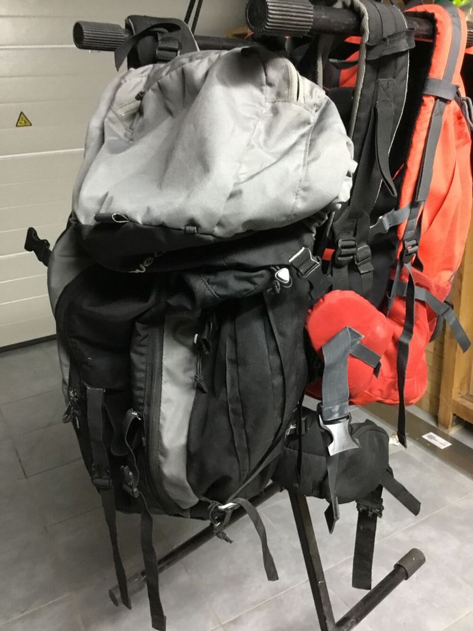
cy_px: 316
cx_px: 236
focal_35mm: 31
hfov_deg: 45.4
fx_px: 565
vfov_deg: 58.3
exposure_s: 1/17
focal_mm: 3.3
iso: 200
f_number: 2.4
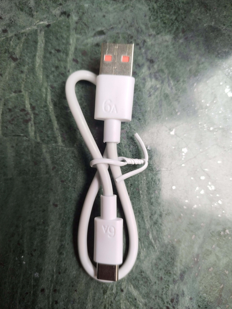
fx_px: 232
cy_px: 154
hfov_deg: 53.1
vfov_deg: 67.3
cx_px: 116
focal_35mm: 26
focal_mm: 4.75
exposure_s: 1/33.3
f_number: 1.8
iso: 357
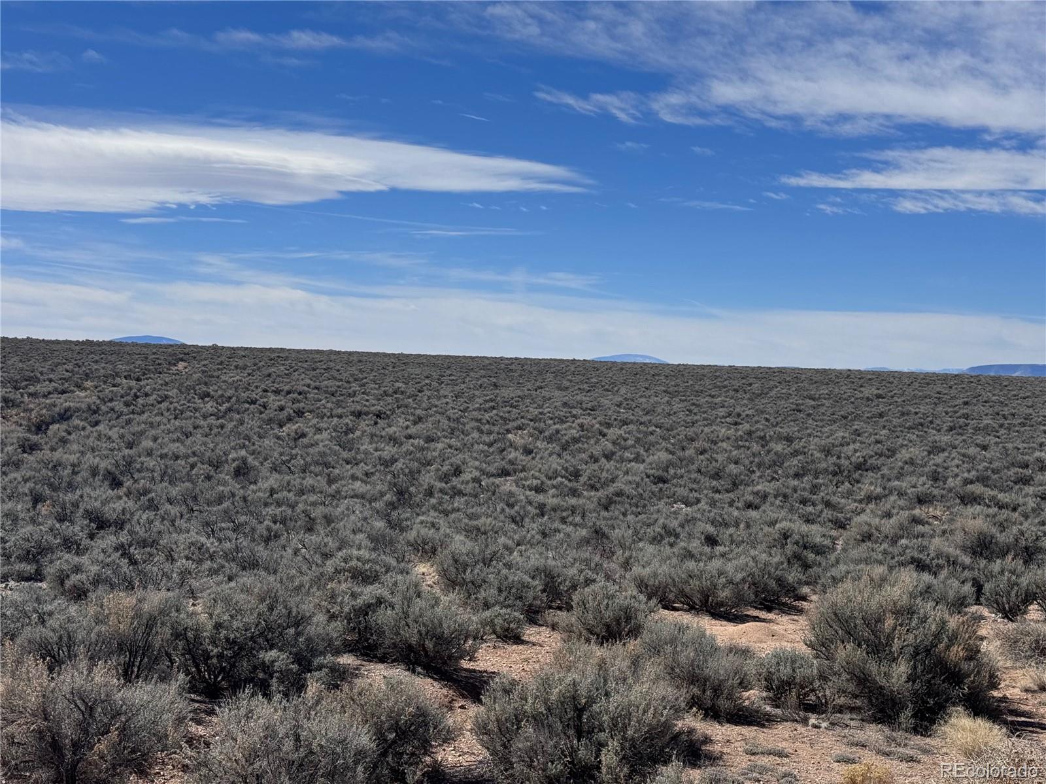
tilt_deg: -0.7
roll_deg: -1.6
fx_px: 1450
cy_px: 392
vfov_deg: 30.3
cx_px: 523
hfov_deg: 39.7
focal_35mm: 48
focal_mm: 6.76
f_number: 1.78
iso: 80
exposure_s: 1/9009
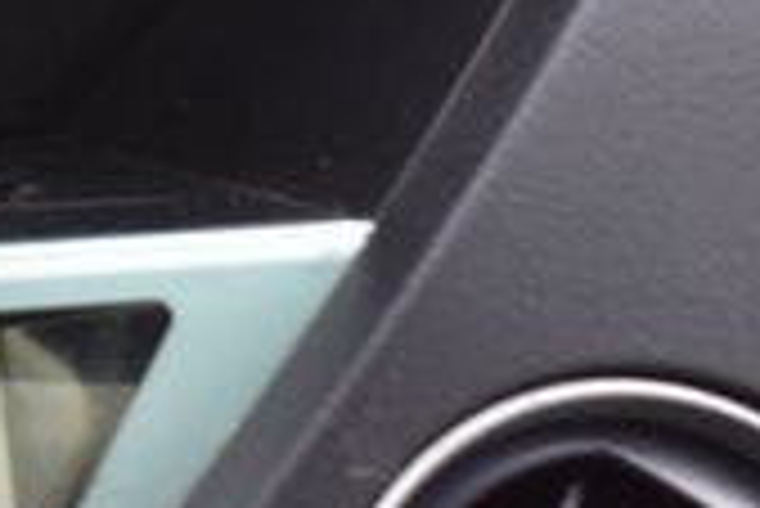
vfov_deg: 8.0
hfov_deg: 11.1
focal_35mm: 170
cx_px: -675
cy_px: -166
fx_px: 3592
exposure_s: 1/60
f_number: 8
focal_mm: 30
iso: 400
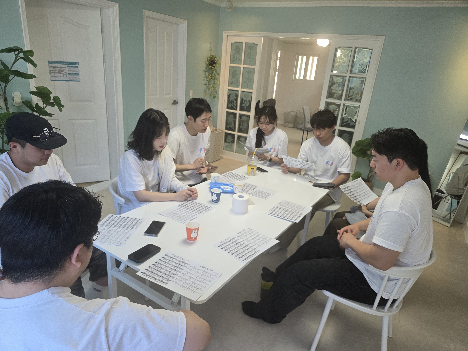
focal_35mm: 23
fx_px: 311
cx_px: 234
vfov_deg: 58.9
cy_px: 176
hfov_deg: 73.9
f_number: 1.7
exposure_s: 1/120
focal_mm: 6.3
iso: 100
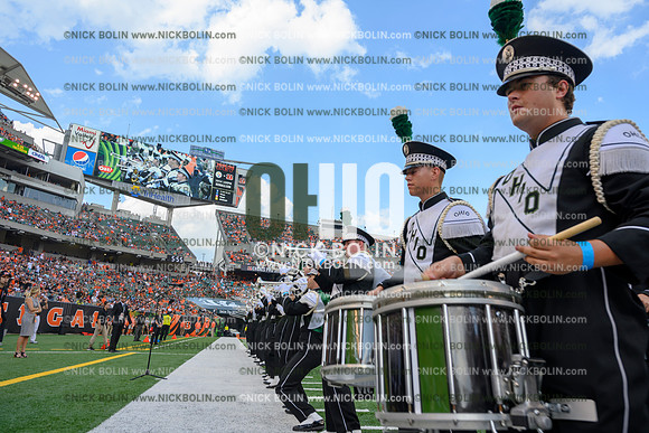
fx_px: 433
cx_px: 324
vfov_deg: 53.2
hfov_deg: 73.7
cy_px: 216
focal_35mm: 24
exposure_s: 1/100
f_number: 7.1
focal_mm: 24
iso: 80
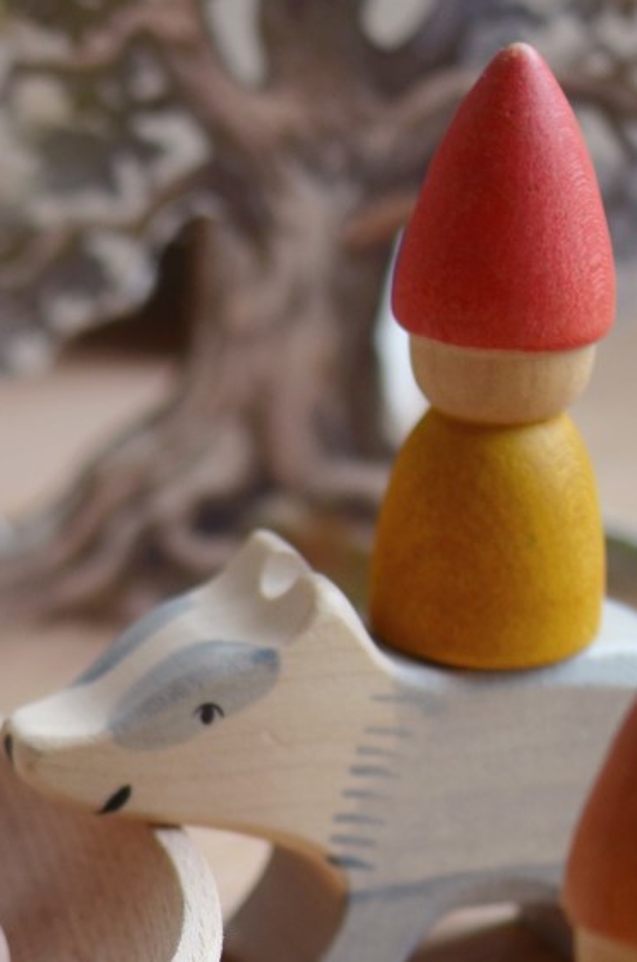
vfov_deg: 13.4
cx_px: 79
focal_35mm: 152
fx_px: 4066
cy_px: 802
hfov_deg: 8.9
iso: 200
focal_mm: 35
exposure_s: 1/100
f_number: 1.8
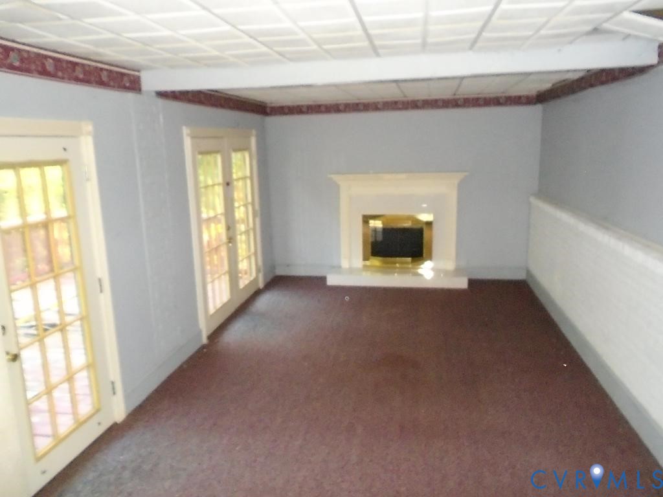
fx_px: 498
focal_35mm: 26
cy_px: 248
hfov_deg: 67.3
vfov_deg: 53.1
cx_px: 332
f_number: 3.2
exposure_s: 1/30
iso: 1600
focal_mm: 4.6
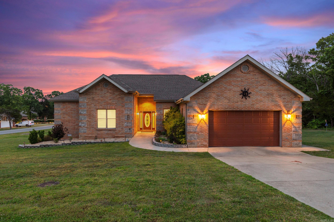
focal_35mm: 22
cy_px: 111
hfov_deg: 78.1
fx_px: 206
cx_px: 167
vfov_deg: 56.8
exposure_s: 1/125
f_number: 8
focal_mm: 14.8
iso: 400
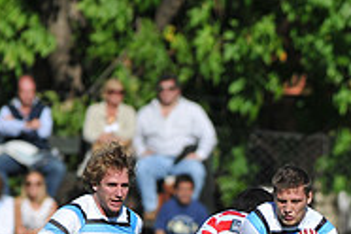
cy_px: 348
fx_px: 13668
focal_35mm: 1402
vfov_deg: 1.0
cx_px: 357
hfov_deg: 1.5
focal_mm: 300
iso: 200
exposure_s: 1/3200
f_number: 3.5
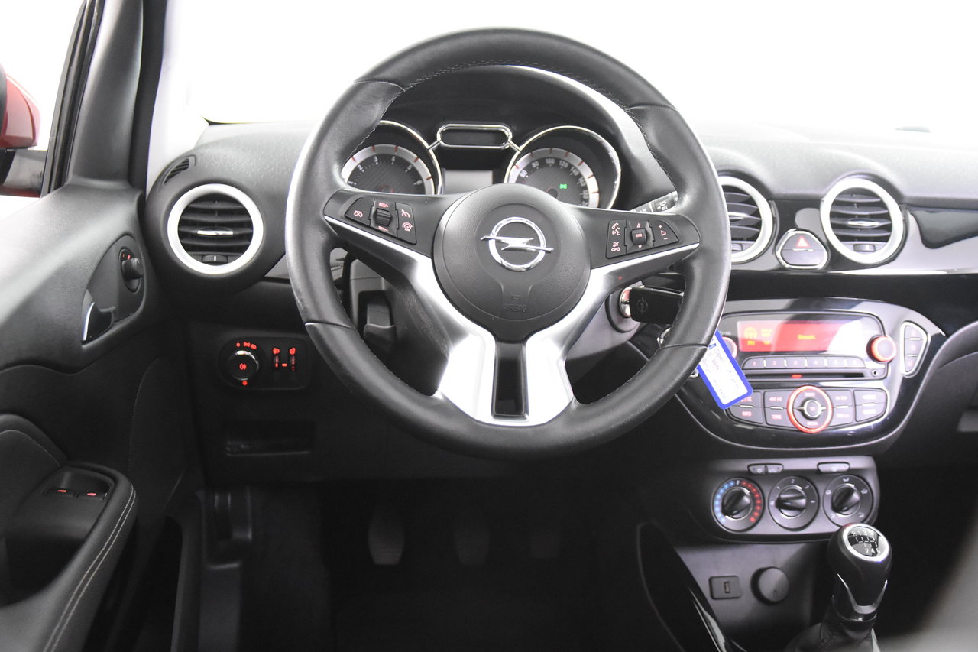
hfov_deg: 49.6
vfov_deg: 34.2
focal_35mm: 39
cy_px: 326
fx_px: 1059
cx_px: 489
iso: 5600
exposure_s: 1/40
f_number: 3.2
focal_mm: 26
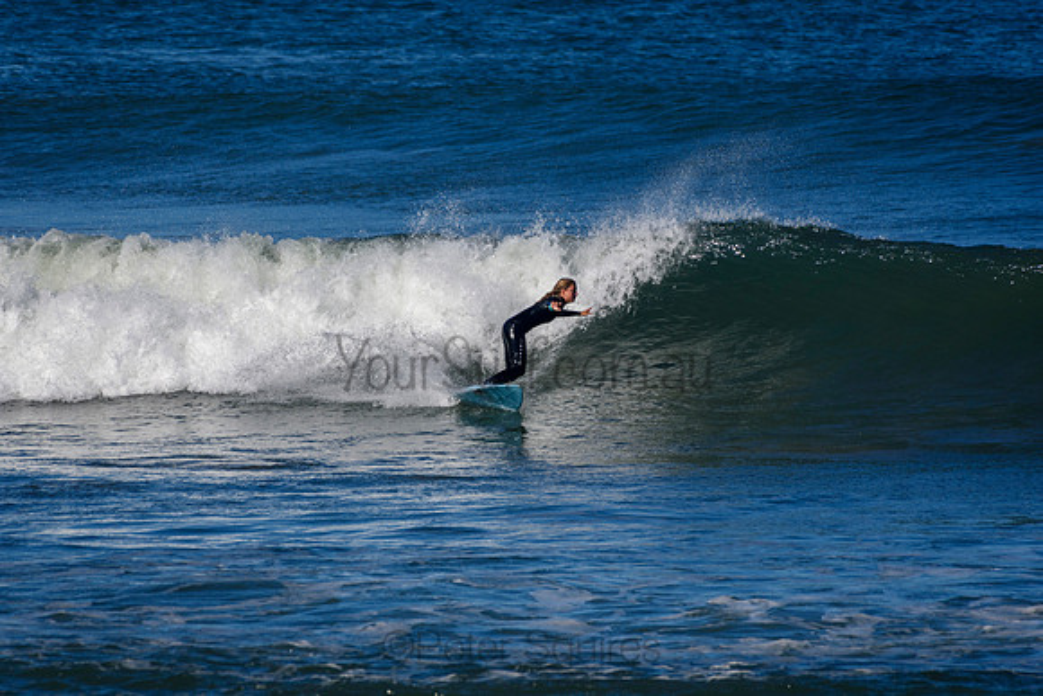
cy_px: 348
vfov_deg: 1.8
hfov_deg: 2.7
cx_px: 522
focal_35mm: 750
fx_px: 21733
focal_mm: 500
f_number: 5.6
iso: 220
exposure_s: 1/2000
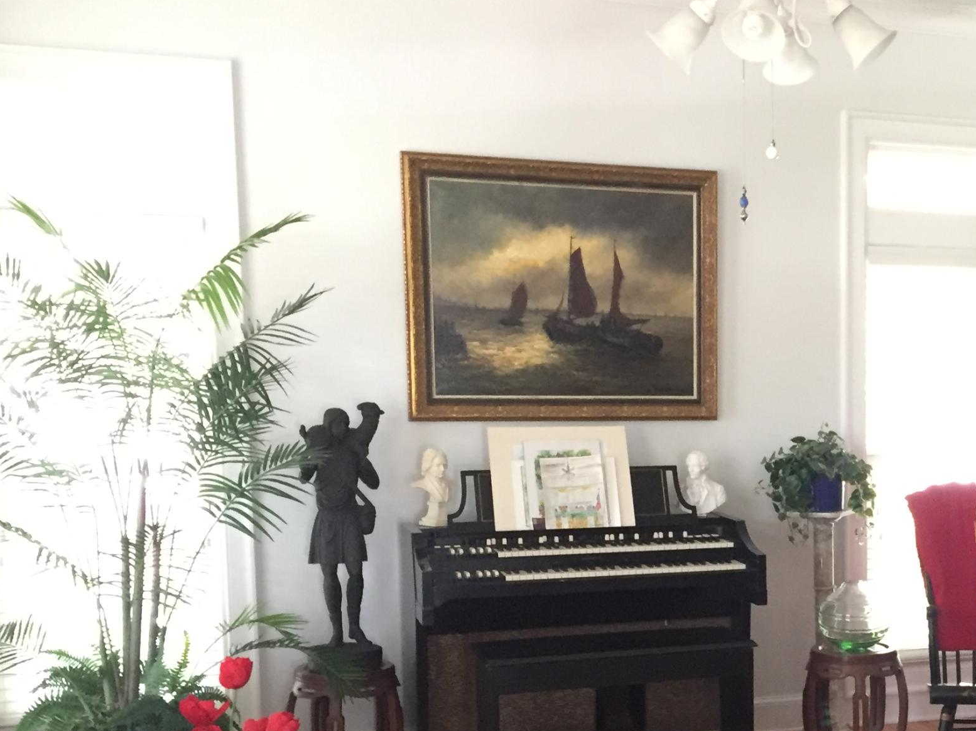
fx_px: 1579
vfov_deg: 25.8
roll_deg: -1.4
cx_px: 919
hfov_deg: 32.3
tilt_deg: -7.3
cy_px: 542
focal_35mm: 56
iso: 250
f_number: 2.2
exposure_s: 1/17
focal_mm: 4.15
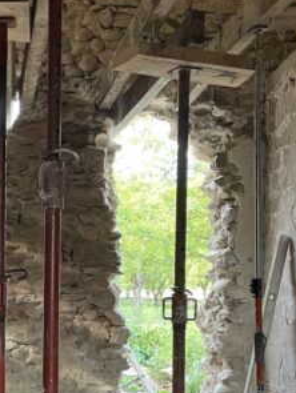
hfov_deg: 21.0
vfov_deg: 28.9
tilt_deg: +0.0
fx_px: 751
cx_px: -42
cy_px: 293
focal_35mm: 66
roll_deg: -0.8
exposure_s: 1/66
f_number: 1.6
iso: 125
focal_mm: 4.2
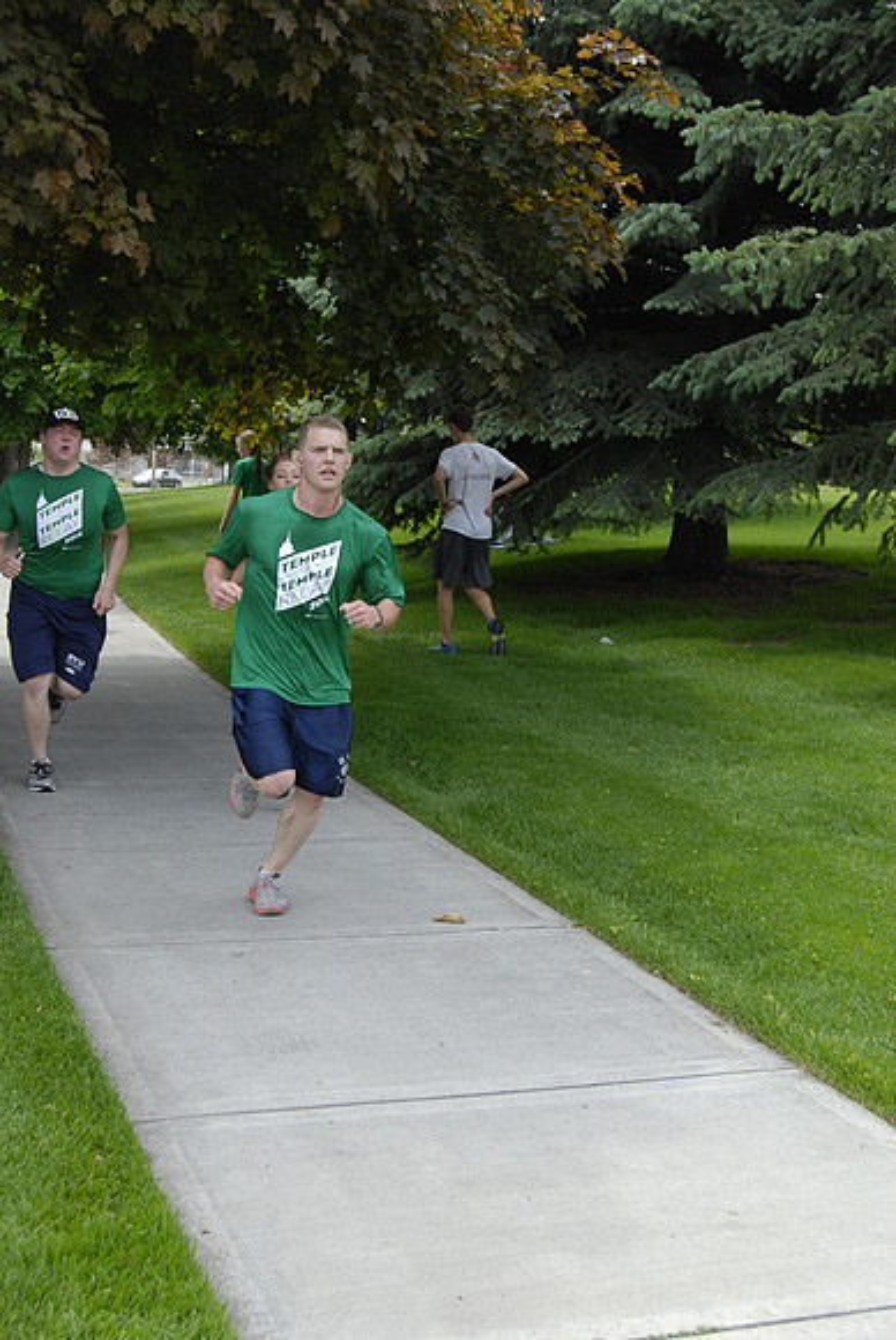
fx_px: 1788
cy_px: 670
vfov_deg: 41.1
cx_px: 448
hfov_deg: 28.1
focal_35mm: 48
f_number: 8
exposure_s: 1/400
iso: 400
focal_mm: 32
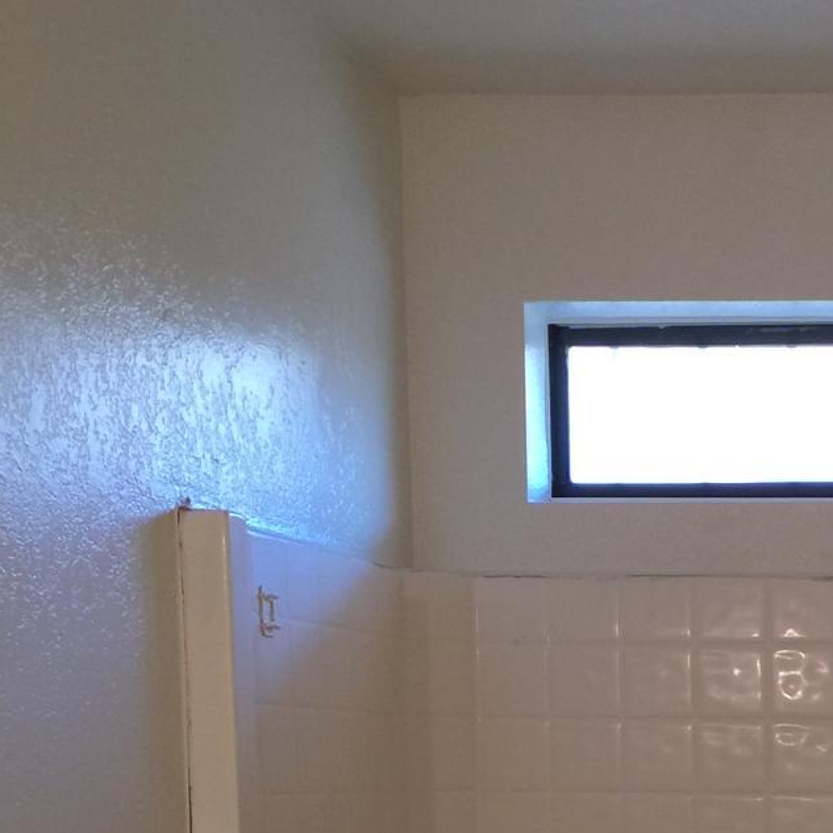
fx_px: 2205
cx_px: 961
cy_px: 1041
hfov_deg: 20.2
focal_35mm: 81
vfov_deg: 19.9
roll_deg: -0.3
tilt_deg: -7.9
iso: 32
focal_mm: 4.15
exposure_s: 1/30
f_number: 2.2
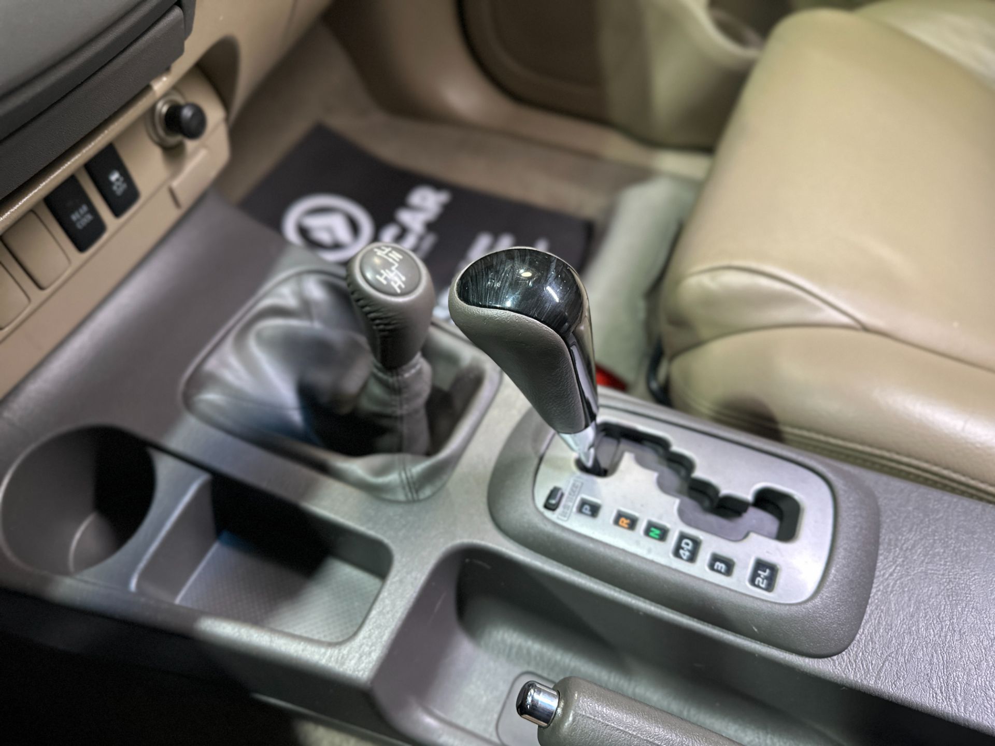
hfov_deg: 71.6
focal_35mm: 24
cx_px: 498
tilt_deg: -54.0
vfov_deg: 56.8
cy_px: 373
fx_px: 690
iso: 500
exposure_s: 1/60
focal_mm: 6.86
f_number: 1.78
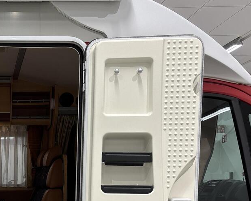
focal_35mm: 59
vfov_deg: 24.4
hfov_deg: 29.0
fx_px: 439
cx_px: -23
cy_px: 210
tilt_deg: -2.9
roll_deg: +0.7
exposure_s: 1/100
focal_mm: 5.96
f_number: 1.6
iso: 50
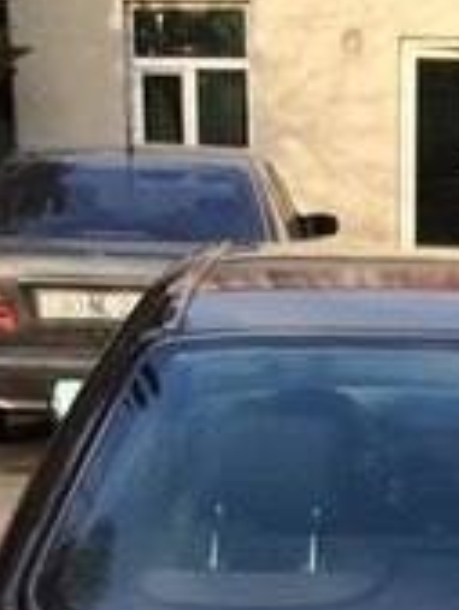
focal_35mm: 113
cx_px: 459
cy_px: 807
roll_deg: -0.6
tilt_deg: -16.9
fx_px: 1995
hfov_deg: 13.0
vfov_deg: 16.4
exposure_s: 1/402
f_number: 2.2
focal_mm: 4.15
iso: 32
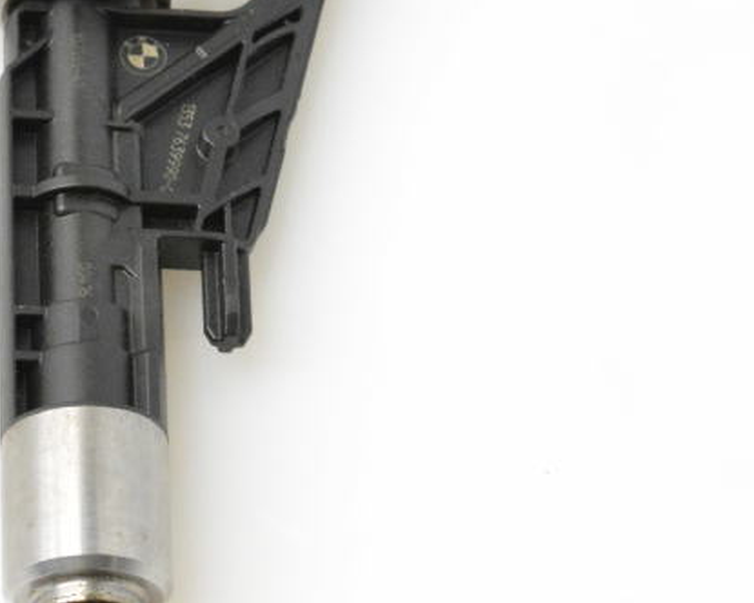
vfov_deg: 8.1
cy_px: 338
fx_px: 4266
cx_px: 125
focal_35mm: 191
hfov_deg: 10.1
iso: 6400
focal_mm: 55
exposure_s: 1/250
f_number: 8
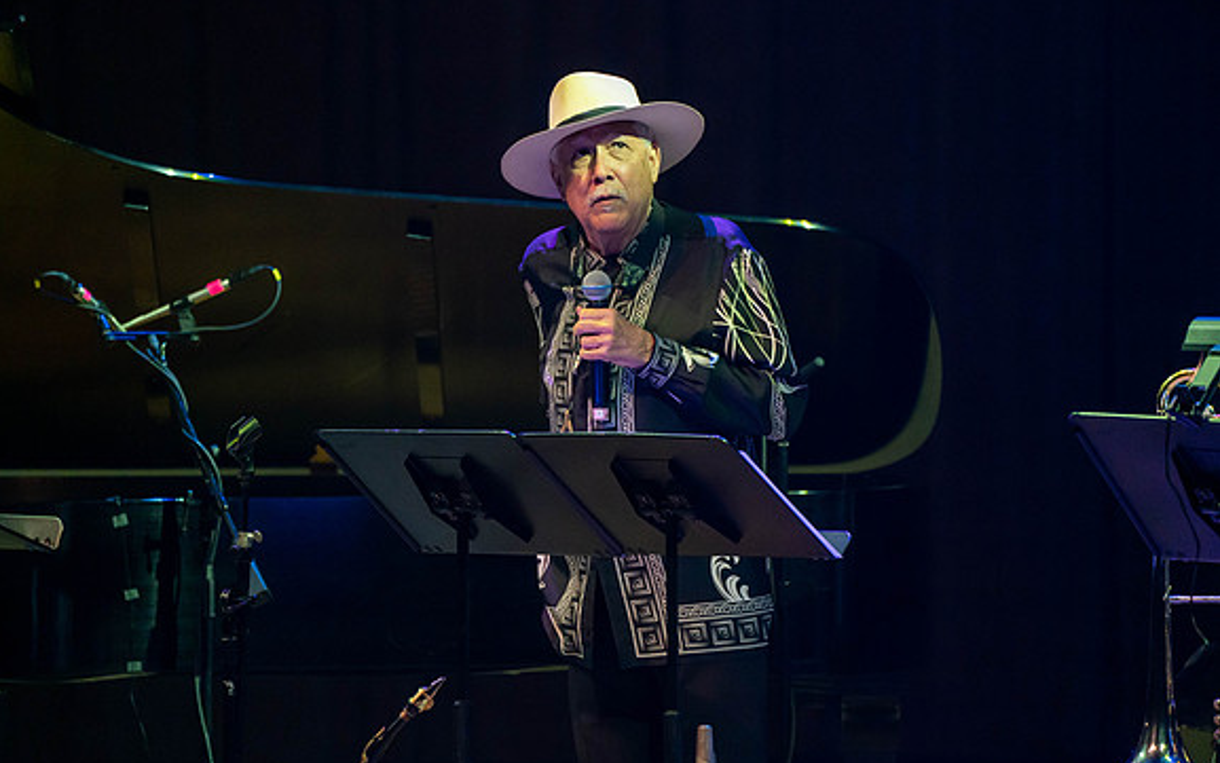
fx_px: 13636
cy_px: 405
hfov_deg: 5.1
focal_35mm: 410
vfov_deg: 3.2
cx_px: 609
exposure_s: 1/250
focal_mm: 400
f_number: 5.6
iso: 3200
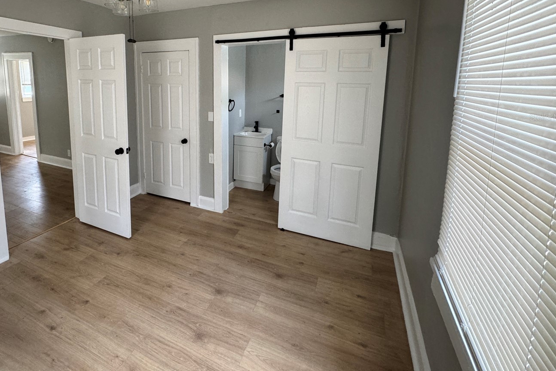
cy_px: 117
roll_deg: -0.4
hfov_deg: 89.0
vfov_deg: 65.2
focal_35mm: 18
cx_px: 227
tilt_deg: -8.6
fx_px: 278
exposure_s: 1/99
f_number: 2.2
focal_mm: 2.22
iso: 200
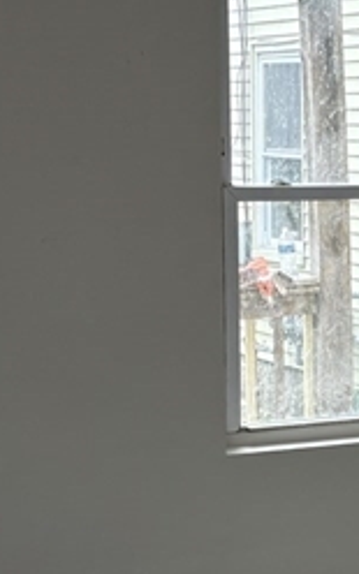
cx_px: 410
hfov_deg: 11.3
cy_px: 366
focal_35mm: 114
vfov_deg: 18.3
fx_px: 1785
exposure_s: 1/120
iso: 40
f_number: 1.6
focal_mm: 5.96
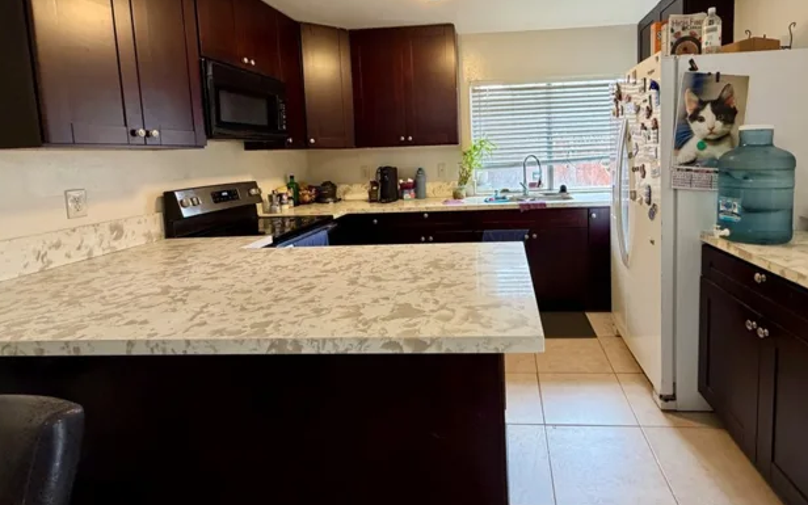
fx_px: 396
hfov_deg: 90.1
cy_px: 188
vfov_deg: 64.0
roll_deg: +2.6
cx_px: 479
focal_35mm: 18
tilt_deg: -7.1
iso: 250
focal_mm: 2.22
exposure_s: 1/60
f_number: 2.2
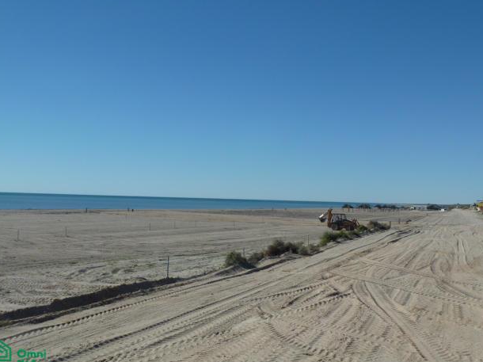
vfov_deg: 34.3
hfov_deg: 44.8
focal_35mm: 42
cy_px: 184
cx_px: 233
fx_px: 586
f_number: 5.6
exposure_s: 1/640
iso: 80
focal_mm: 6.5
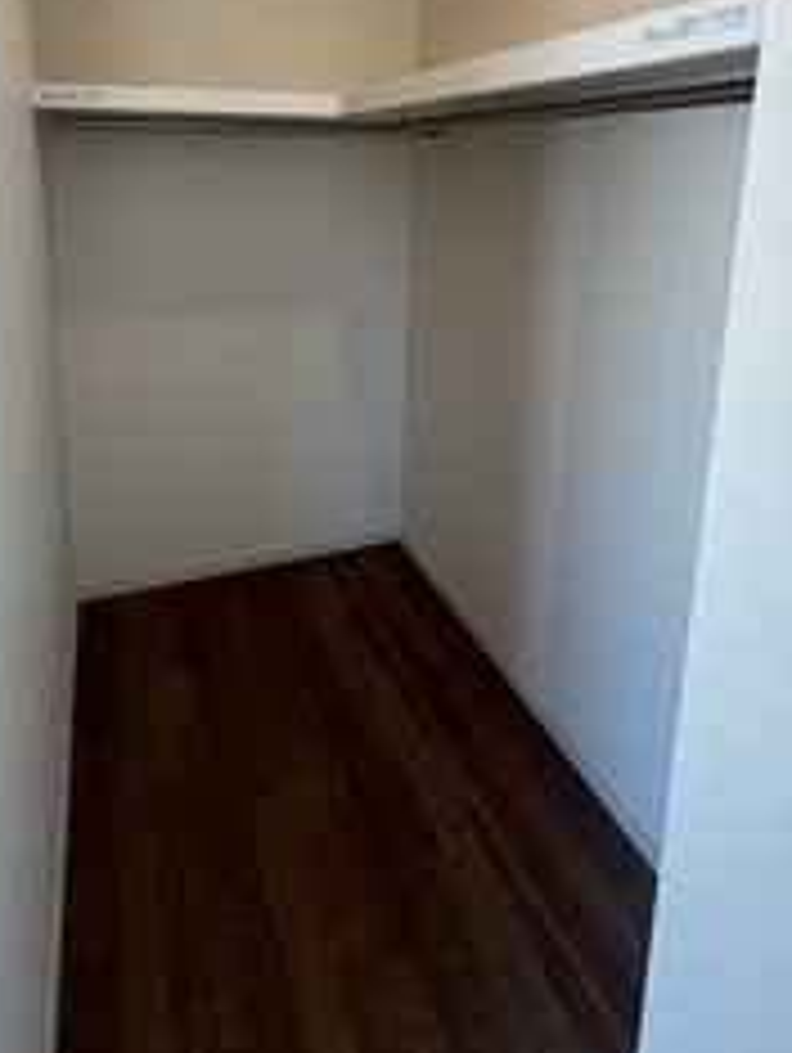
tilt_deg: -11.3
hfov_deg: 65.6
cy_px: 274
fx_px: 609
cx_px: 324
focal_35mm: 20
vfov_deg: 76.2
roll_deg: -0.3
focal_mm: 1.57
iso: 100
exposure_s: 1/99
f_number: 1.8
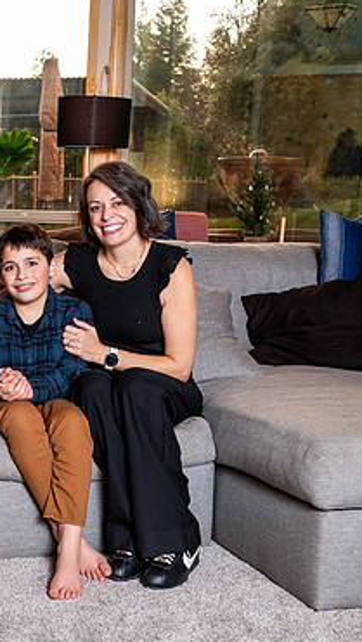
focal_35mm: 64
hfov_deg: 18.1
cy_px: 326
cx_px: -42
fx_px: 1091
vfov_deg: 32.8
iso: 500
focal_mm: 38
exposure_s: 1/200
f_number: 5
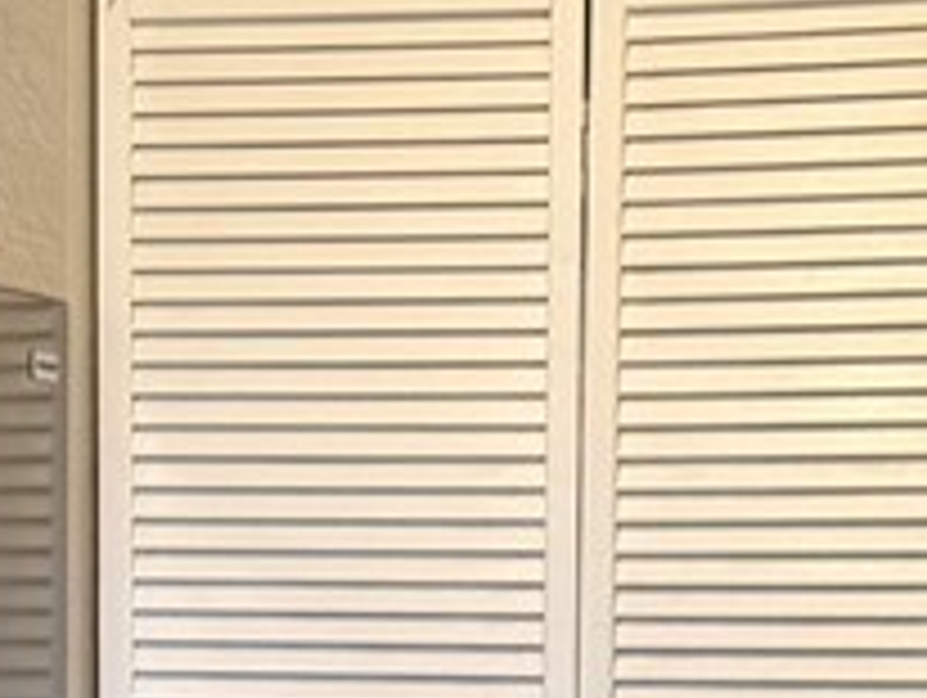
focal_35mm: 186
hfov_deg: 10.6
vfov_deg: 7.9
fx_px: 4987
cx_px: 81
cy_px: 973
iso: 125
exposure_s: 1/120
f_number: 1.78
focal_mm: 6.76
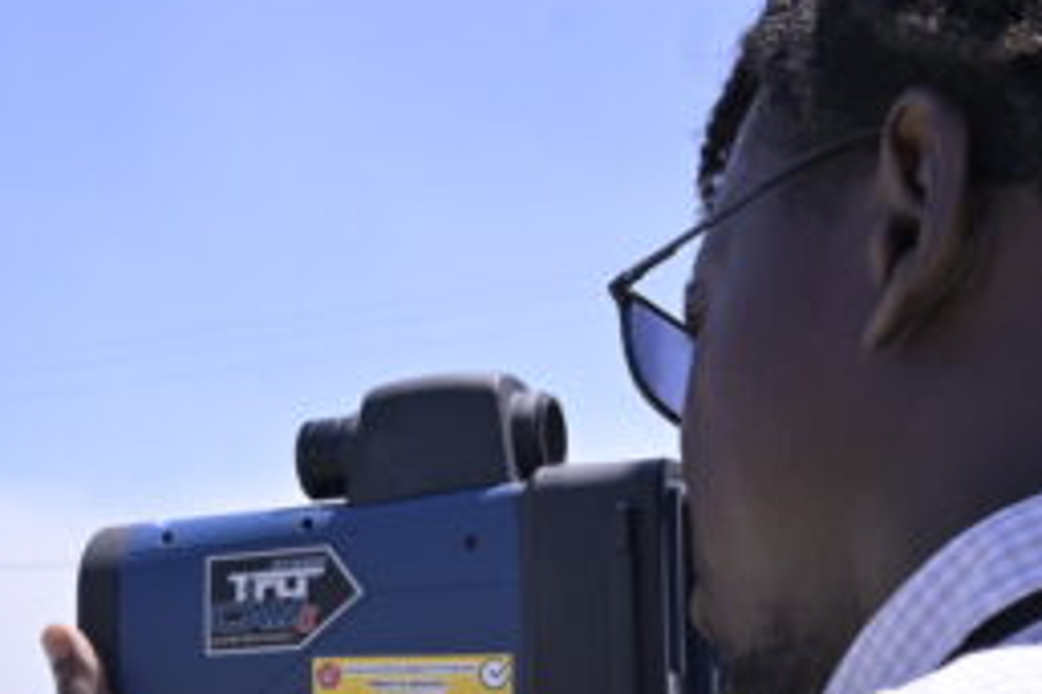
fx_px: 2025
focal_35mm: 70
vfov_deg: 18.3
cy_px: 858
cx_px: 191
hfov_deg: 28.2
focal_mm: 24
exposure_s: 1/250
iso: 100
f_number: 7.1
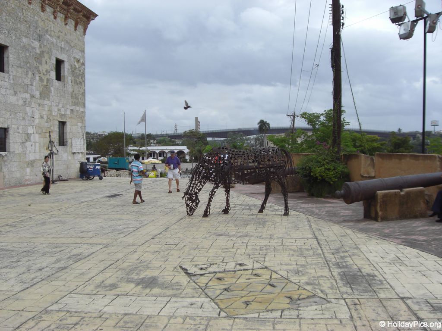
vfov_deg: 37.7
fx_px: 485
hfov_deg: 49.0
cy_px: 166
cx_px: 221
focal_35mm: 38
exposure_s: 1/160
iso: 64
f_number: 8
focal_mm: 6.2
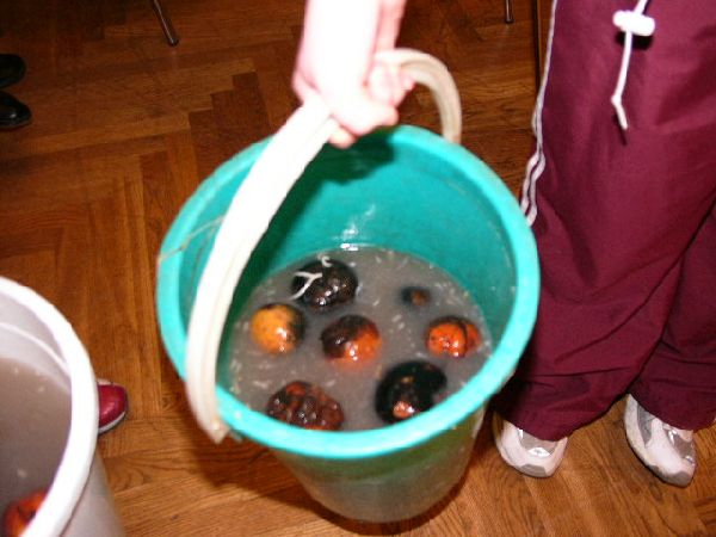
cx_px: 358
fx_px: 745
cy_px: 268
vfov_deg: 39.7
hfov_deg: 51.4
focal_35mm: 36
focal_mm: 9.2
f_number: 2
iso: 100
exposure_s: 1/60
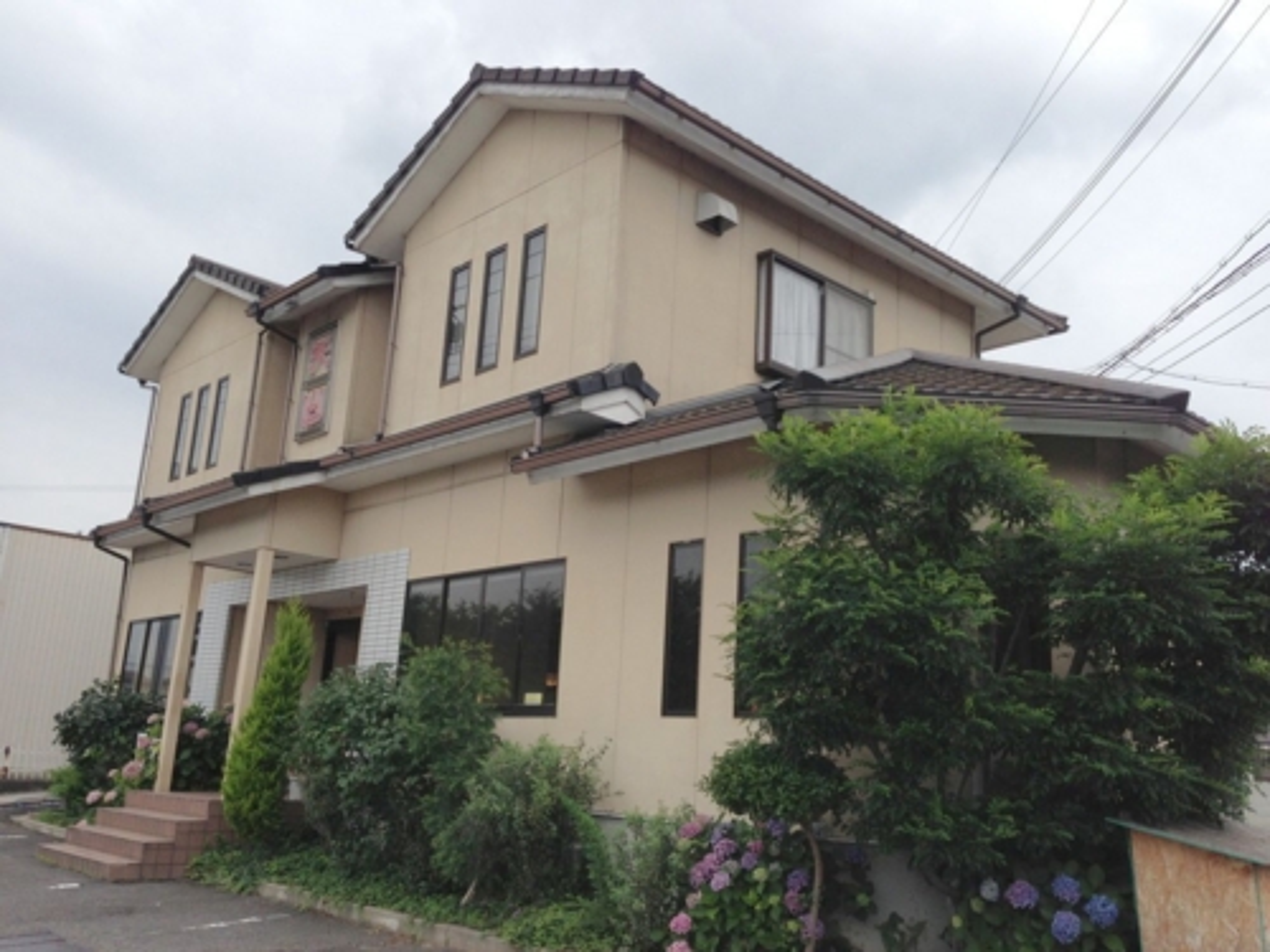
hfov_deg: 55.4
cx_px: 635
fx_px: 1211
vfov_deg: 42.9
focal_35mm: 33
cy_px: 476
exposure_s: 1/1153
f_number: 2.4
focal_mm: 4.13
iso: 50
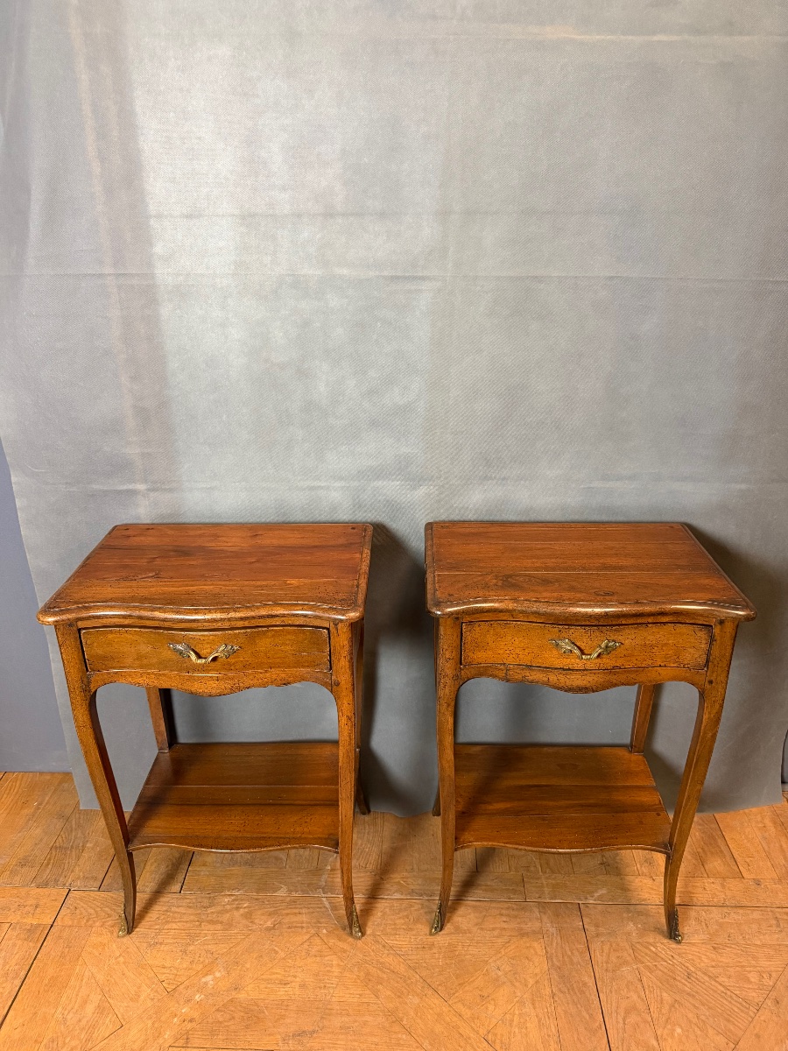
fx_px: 728
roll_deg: +0.3
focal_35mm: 24
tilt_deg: -24.6
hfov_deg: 56.8
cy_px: 526
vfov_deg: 71.6
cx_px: 394
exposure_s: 1/50
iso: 500
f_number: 1.78
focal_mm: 6.76
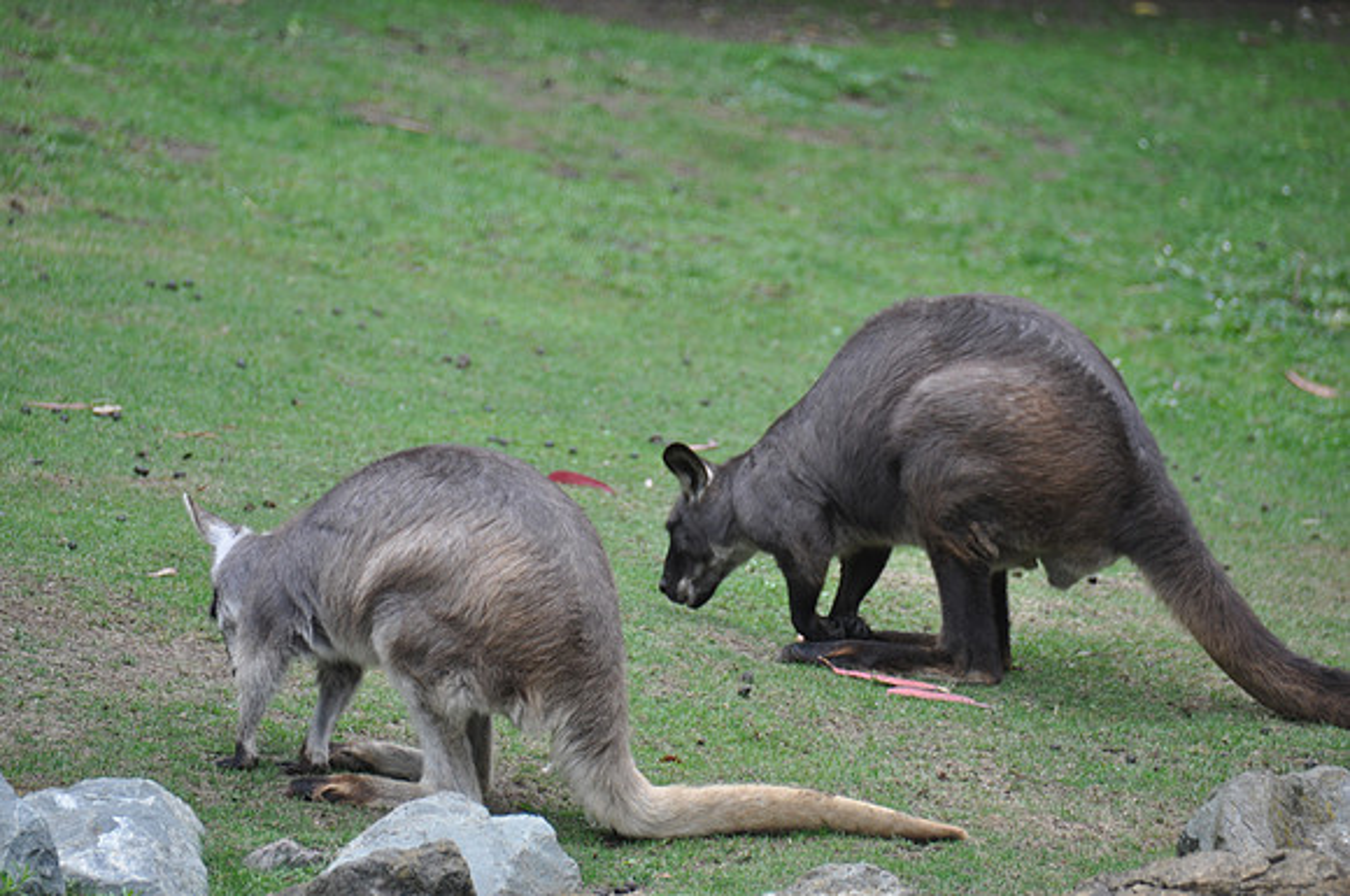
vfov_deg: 3.0
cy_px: 448
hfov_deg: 4.6
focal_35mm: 450
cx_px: 675
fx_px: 16851
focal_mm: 300
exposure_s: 1/200
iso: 320
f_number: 5.6
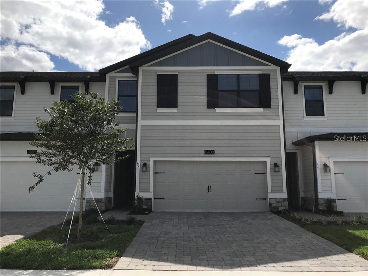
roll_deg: +0.0
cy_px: 138
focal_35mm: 28
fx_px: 298
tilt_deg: +8.0
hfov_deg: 63.4
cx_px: 184
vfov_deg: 49.7
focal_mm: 3.99
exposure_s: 1/5051
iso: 25
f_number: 1.8
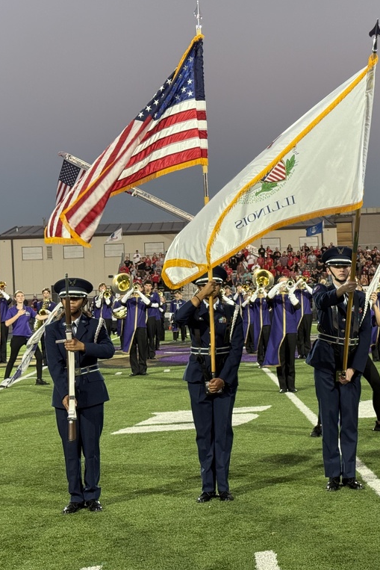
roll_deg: +3.0
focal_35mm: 67
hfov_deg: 19.9
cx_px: 342
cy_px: 285
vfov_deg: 30.1
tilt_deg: +1.6
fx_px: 1060
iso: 100
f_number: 1.78
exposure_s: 1/60
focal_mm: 6.76
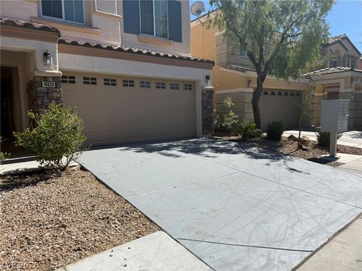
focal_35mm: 24
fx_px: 251
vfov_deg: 56.8
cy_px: 136
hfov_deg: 71.6
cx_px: 181
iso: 80
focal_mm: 6.76
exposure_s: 1/5714
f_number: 1.78
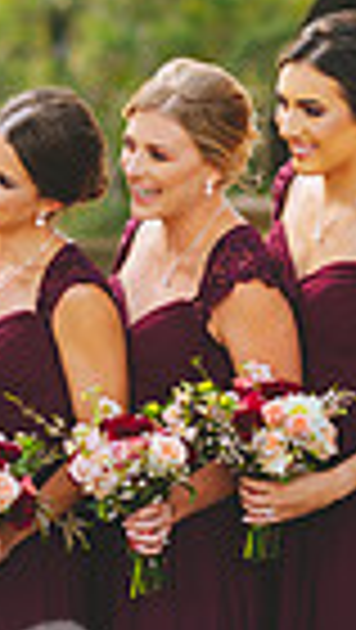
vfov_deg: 5.9
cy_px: 369
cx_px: -171
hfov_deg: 3.3
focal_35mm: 368
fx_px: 6161
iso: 160
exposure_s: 1/250
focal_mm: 85
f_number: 2
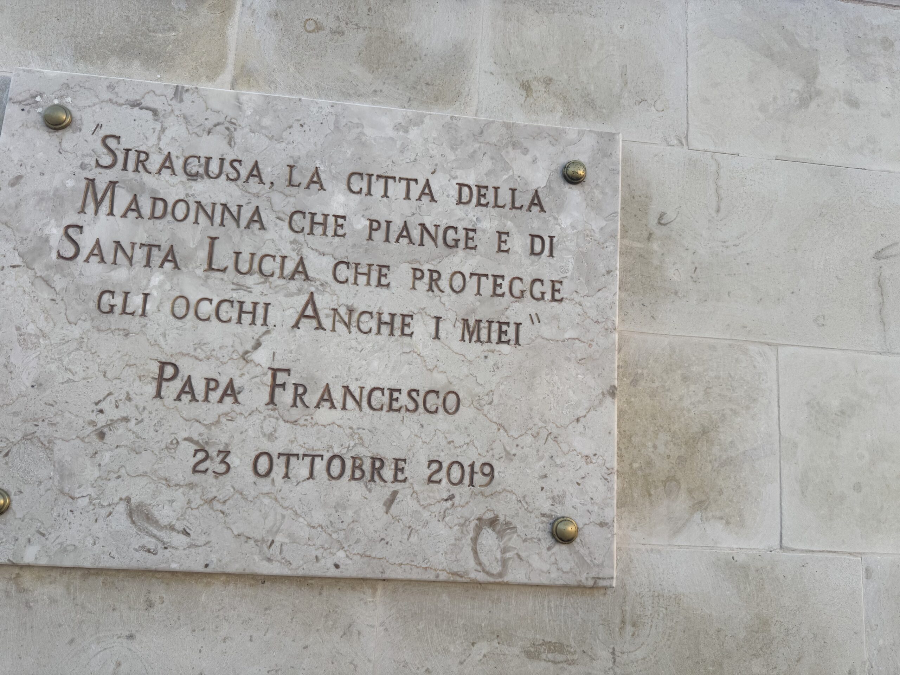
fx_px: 624
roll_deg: -3.7
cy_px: 338
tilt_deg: +10.0
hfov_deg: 71.6
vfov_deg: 56.8
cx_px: 450
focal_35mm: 24
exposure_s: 1/1172
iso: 80
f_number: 1.78
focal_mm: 6.76
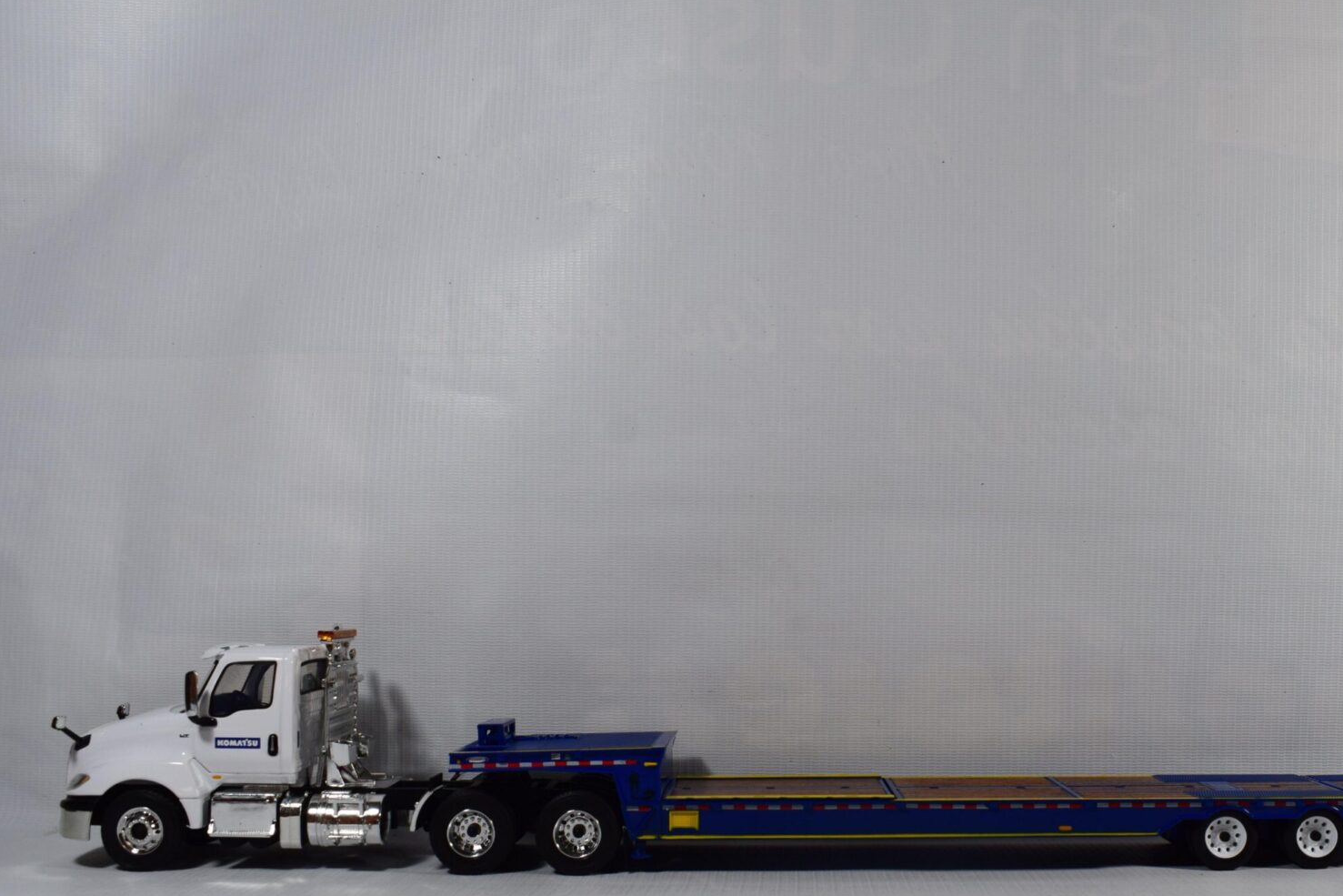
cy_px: 578
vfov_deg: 34.0
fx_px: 1455
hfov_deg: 49.3
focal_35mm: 39
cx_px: 784
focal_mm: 20
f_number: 8
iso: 400
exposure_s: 1/60
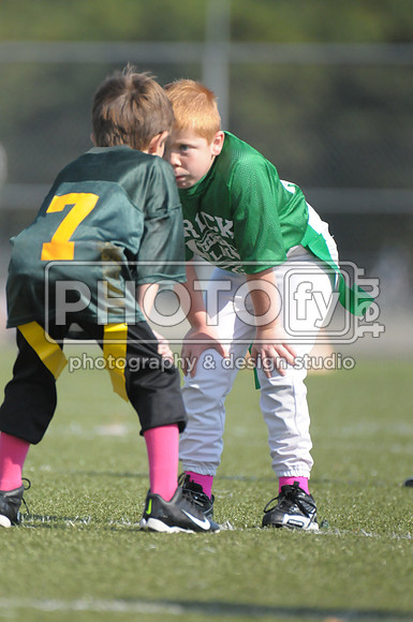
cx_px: 206
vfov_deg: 3.4
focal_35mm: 600
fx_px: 10355
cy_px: 311
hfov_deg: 2.3
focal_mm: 400
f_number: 4
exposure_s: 1/8000
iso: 1600
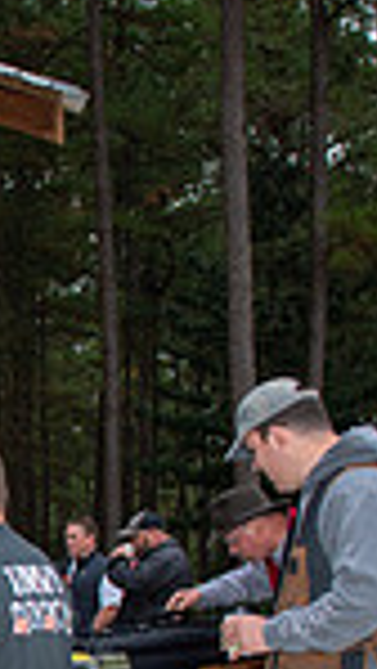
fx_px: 1739
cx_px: -498
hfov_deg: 10.7
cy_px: 651
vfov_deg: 21.1
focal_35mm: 98
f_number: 3.5
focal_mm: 24
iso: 400
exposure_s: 1/200
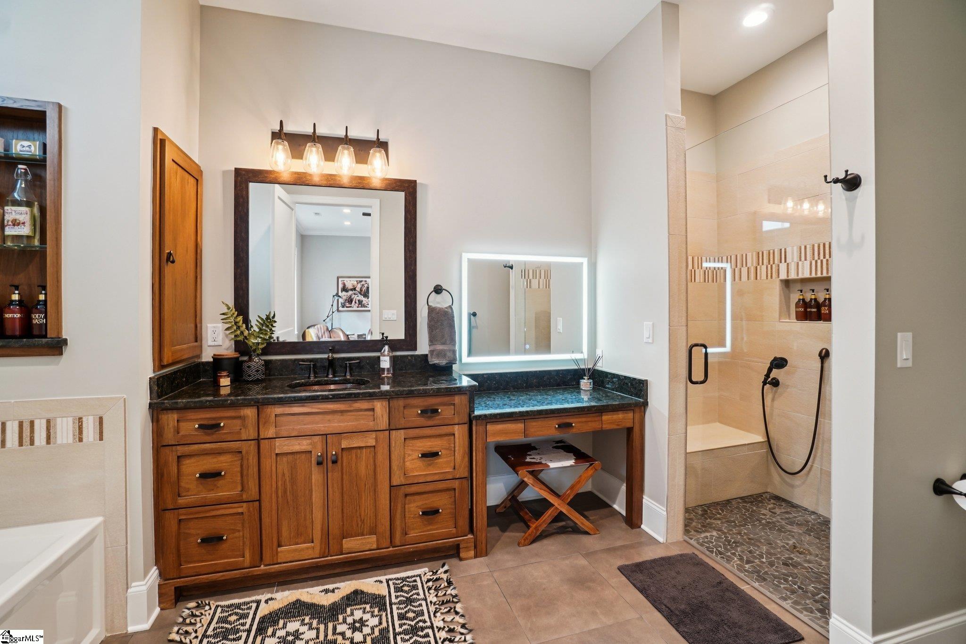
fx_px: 402
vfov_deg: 77.3
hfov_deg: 100.4
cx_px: 483
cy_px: 322
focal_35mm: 15
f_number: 8
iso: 400
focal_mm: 10
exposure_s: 1/13
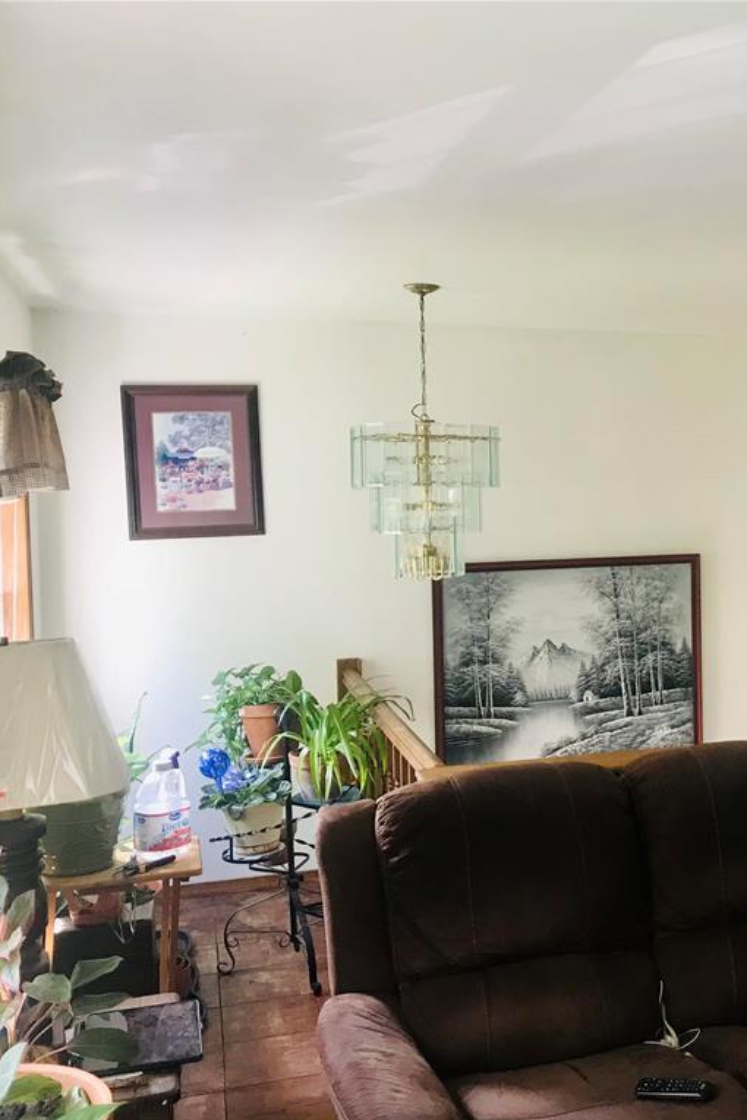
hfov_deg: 32.8
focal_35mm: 39
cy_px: 561
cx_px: 647
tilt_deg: -2.9
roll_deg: -0.1
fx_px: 1214
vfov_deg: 49.6
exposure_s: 1/24
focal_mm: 3.99
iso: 32
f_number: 1.8
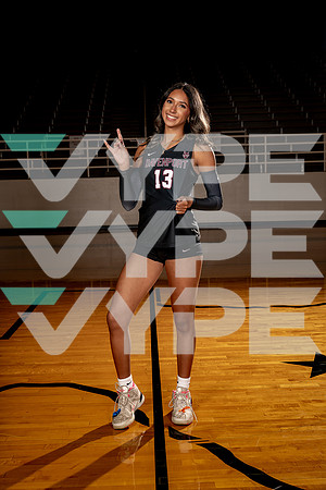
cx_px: 163
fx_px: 625
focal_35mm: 46
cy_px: 245
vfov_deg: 42.7
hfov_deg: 29.2
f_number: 5.6
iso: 100
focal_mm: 46
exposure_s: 1/250
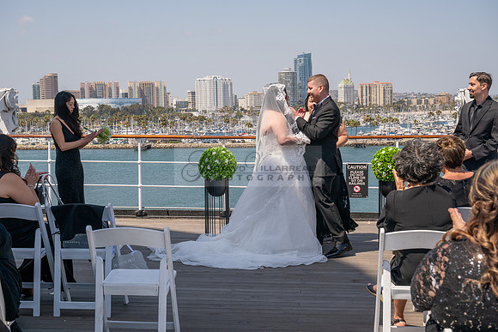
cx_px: 249
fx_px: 733
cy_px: 166
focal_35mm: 53
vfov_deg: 25.5
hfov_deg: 37.5
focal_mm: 53
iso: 200
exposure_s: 1/800
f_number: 8
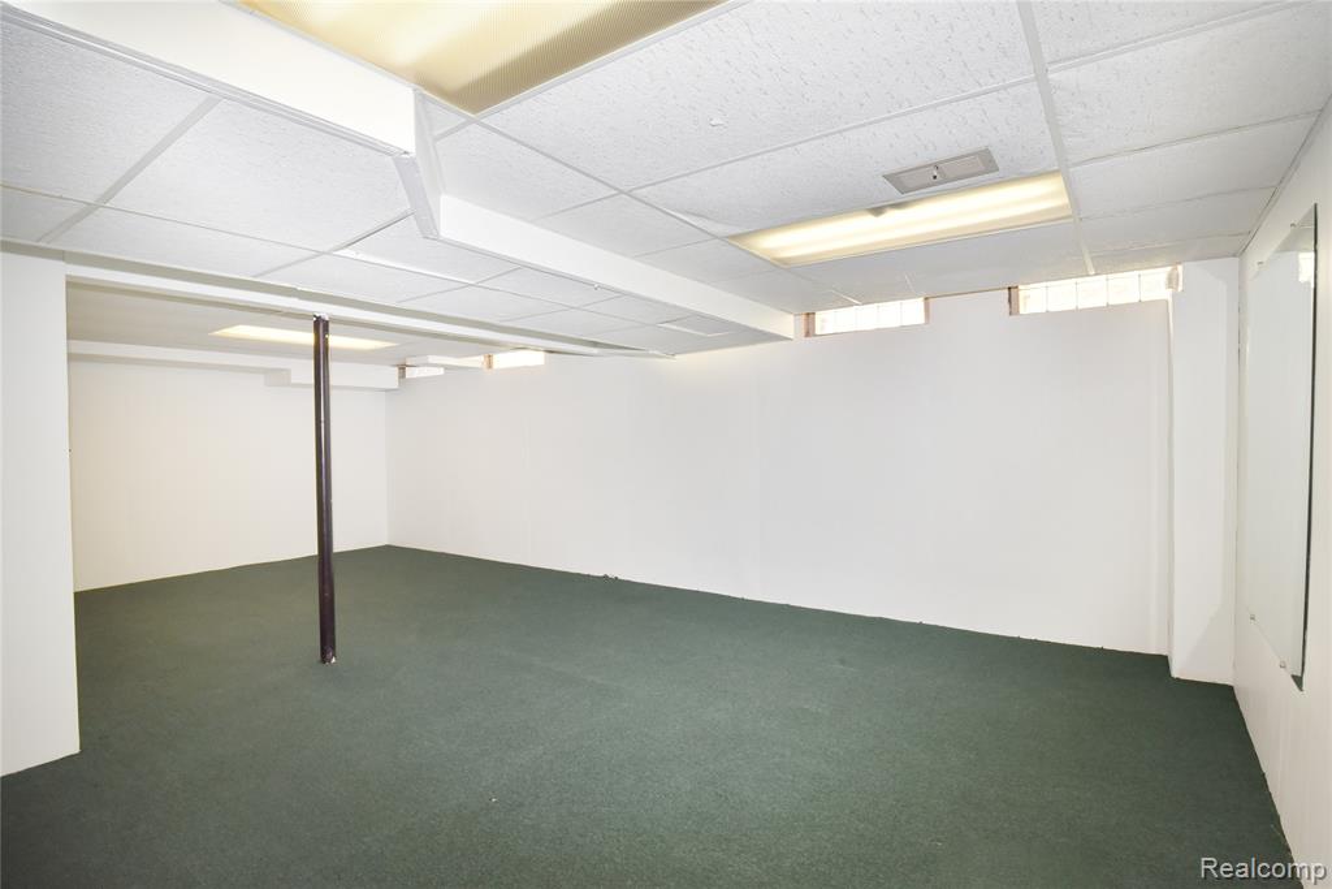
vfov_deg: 70.5
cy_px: 444
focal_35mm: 17
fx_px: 629
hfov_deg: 93.3
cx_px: 666
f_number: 13
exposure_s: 1/60
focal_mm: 17
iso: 640
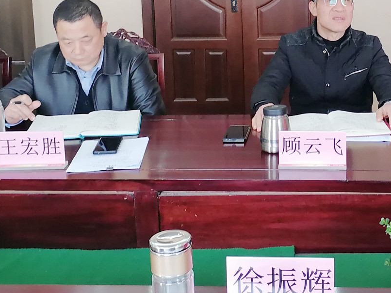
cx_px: 311
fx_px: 757
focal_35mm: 67
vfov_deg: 21.5
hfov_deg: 28.4
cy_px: 36
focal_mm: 5.3
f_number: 1.8
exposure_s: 1/33.3
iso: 160
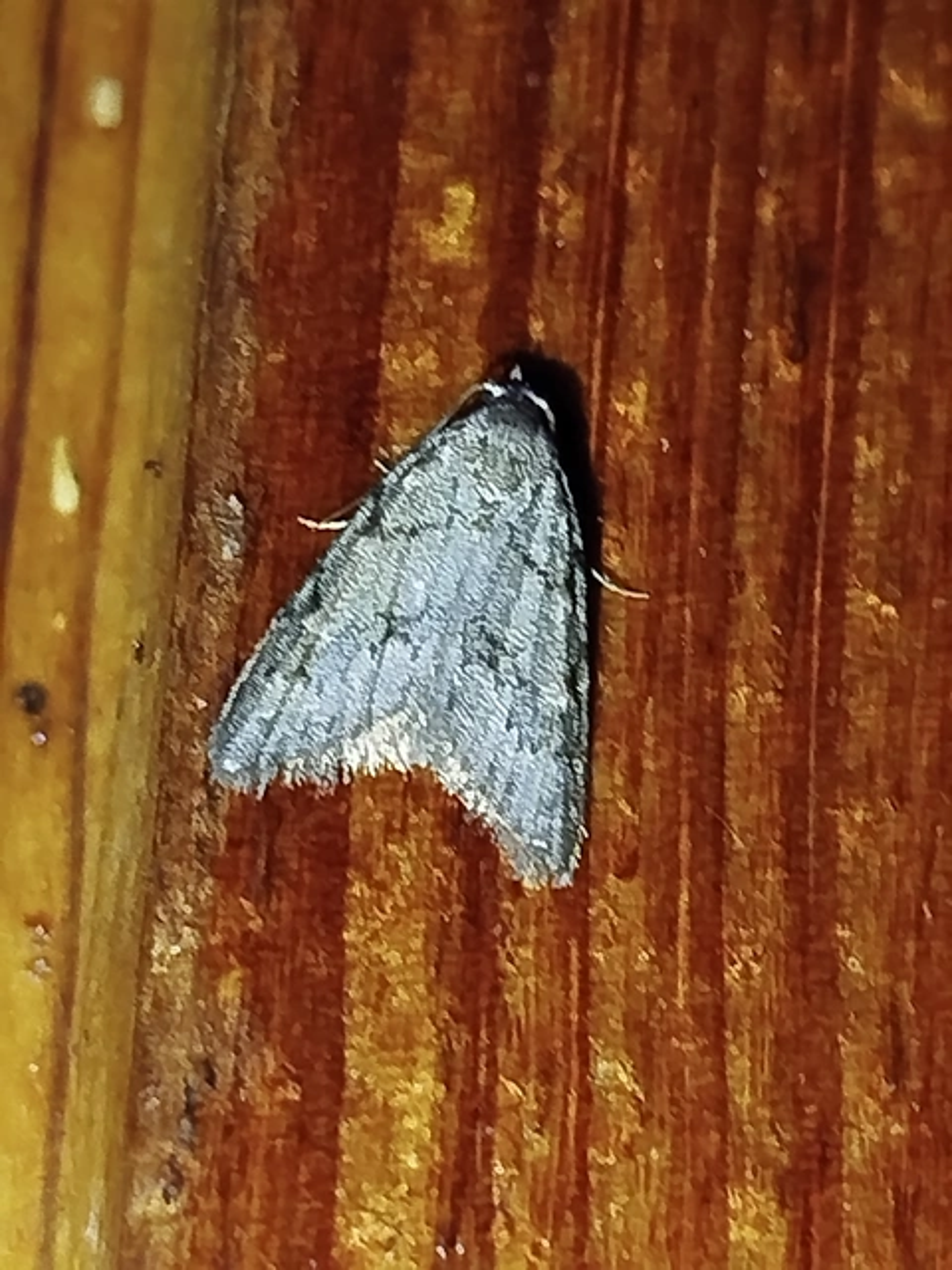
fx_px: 4657
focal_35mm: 127
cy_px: 635
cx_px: 476
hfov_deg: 11.7
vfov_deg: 15.5
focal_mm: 5.31
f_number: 1.7
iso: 160
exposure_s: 1/50
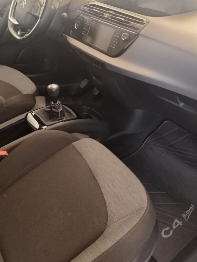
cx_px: 89
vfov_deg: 58.0
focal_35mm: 31
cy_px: 108
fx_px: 235
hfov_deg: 45.4
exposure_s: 1/33.3
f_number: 1.75
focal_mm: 5.25
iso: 1609
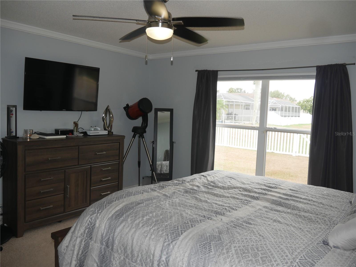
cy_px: 134
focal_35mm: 28
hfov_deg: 63.4
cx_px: 178
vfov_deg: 49.7
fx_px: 288
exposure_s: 1/125
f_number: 4.5
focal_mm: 14
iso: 200
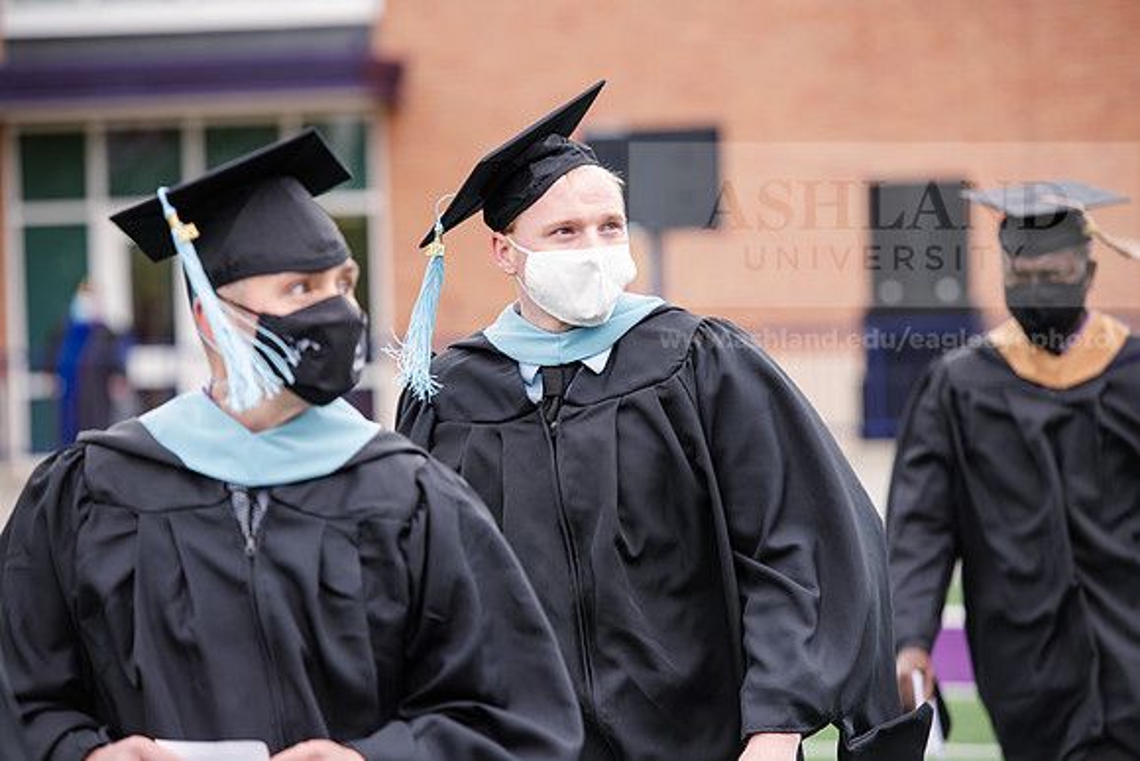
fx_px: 5384
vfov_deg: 8.1
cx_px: 570
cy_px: 380
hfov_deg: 12.1
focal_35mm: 170
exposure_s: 1/640
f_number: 4.5
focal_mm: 170
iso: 500
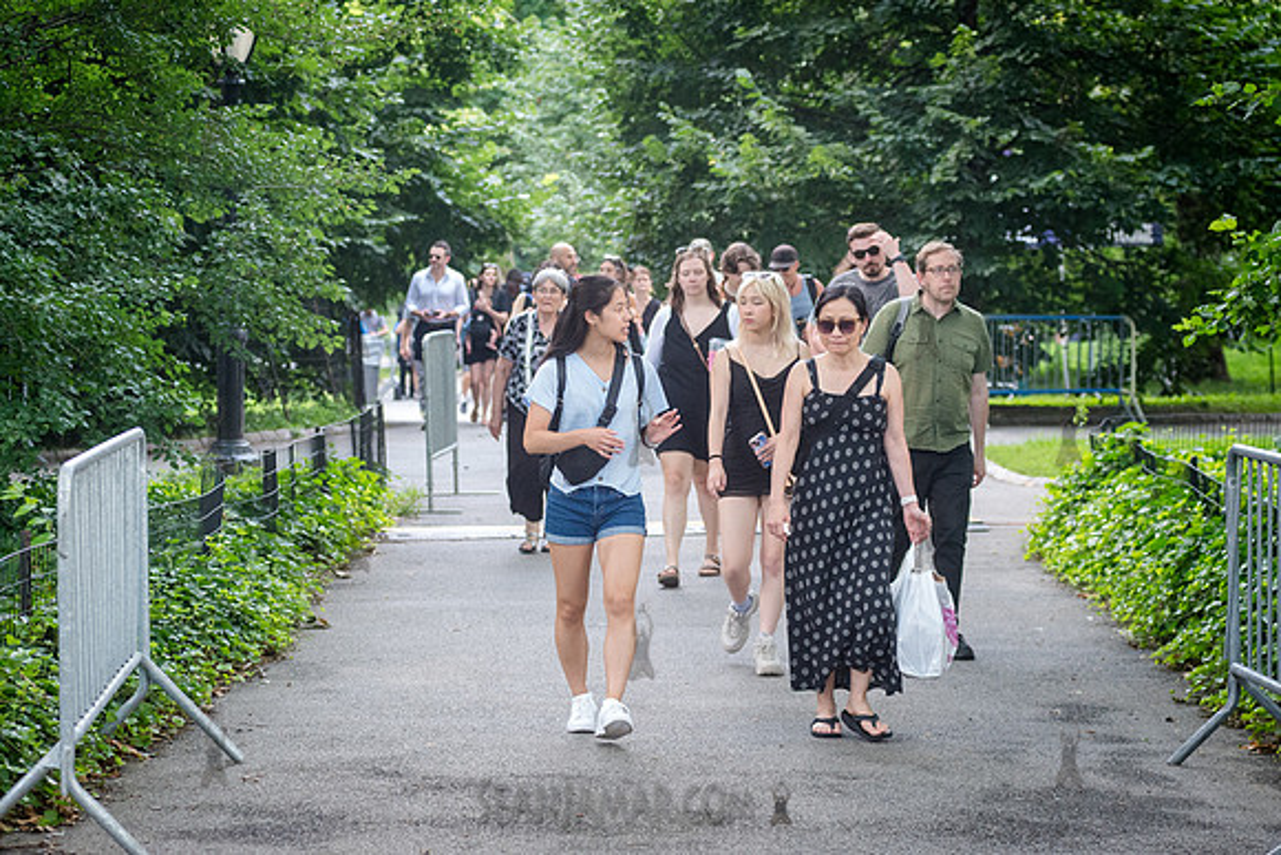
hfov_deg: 21.0
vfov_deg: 14.1
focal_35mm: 97
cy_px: 428
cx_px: 640
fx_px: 3455
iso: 2000
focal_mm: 80
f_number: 4
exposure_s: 1/320
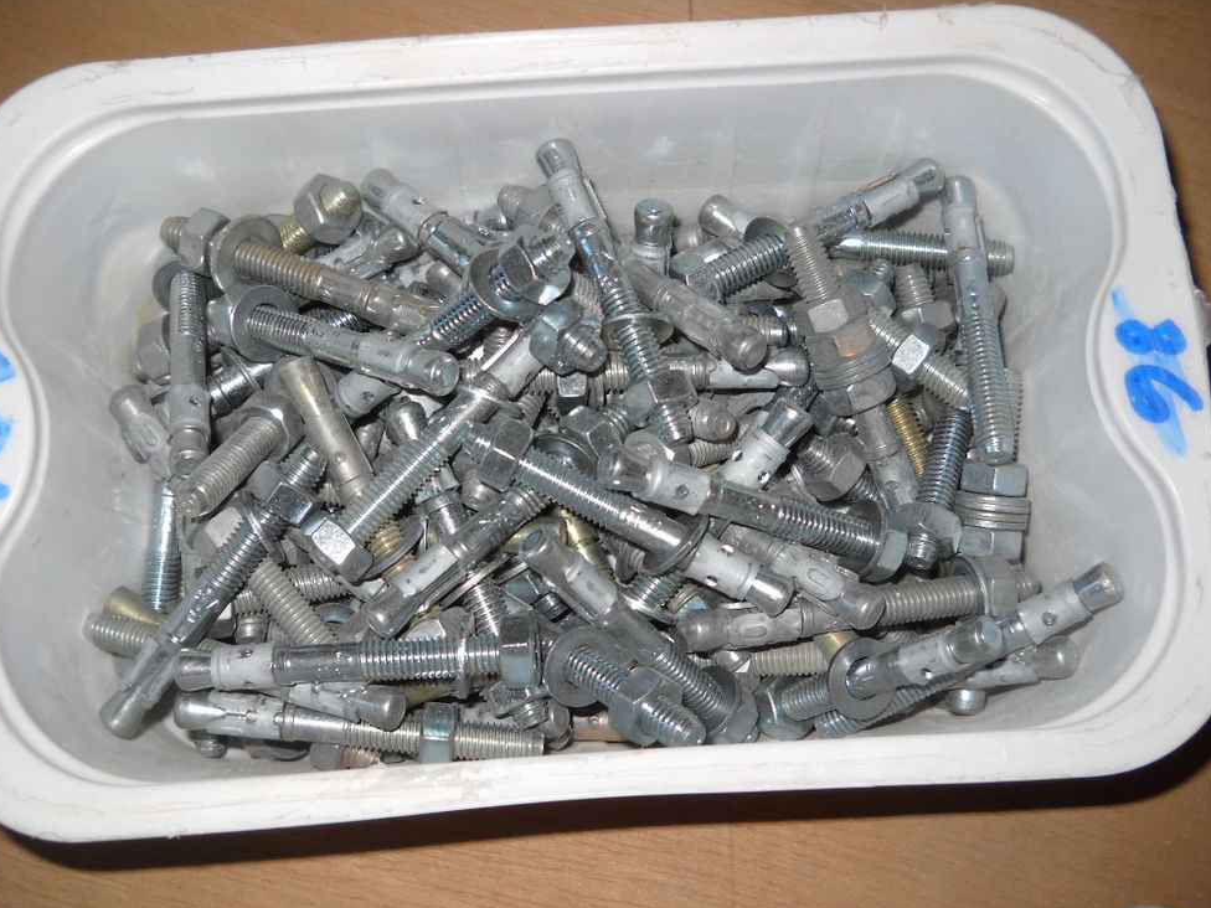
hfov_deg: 44.8
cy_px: 453
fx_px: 1469
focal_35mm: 42
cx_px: 603
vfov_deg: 34.3
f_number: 5.5
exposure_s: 1/30
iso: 64
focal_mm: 6.72
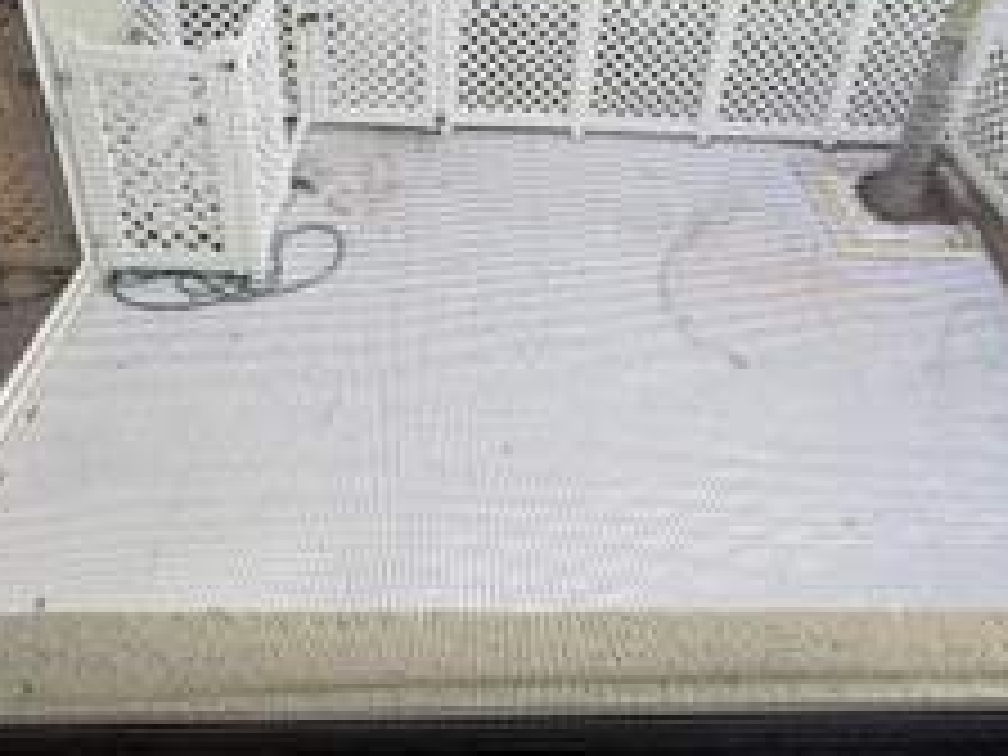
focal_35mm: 30
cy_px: 97
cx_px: 549
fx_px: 874
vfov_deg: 43.4
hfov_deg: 59.9
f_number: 2.2
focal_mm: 2.22
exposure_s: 1/121
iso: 64
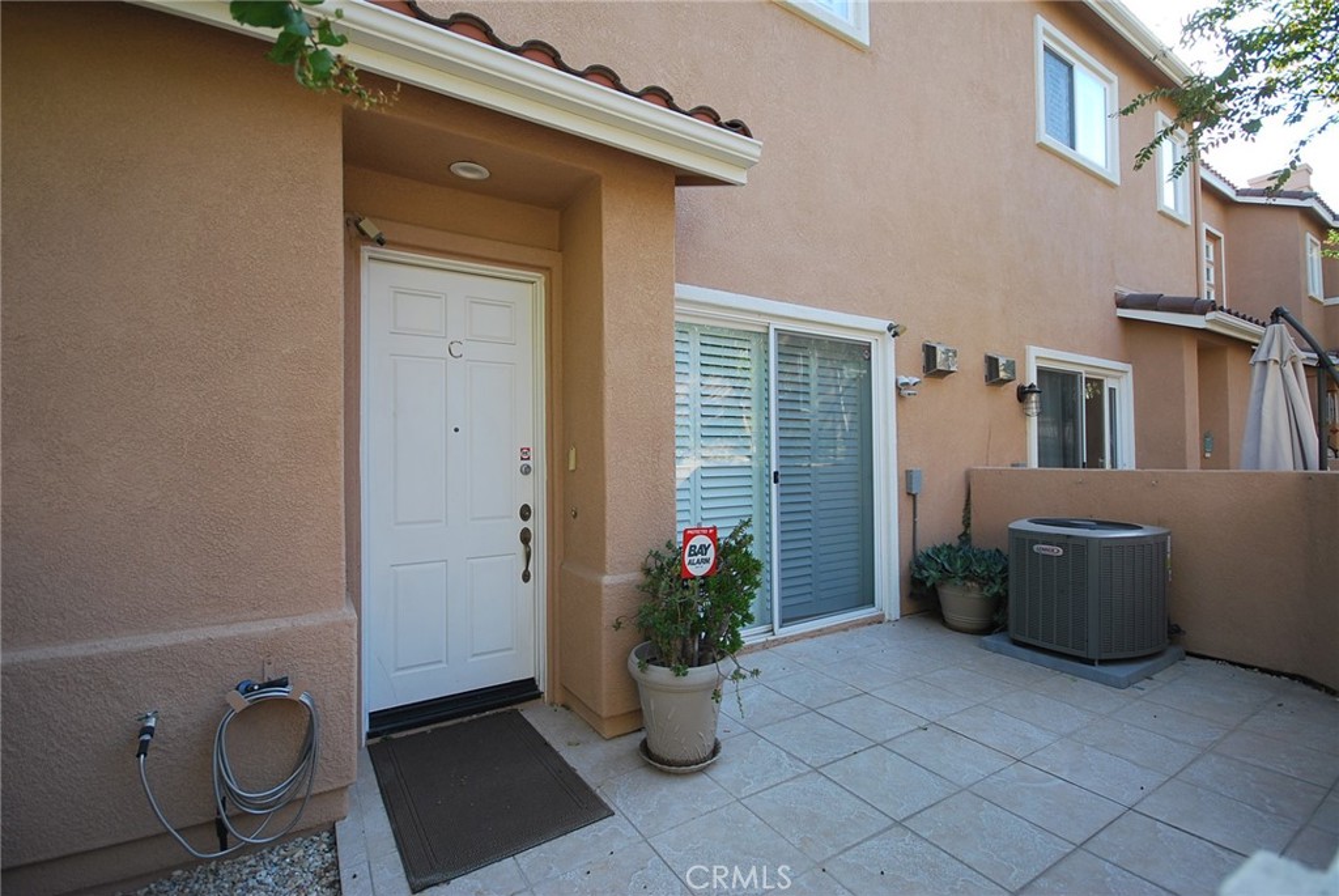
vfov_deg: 77.5
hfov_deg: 100.3
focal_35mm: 15
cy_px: 448
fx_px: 558
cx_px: 670
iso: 200
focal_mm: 10
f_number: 5.6
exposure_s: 1/125
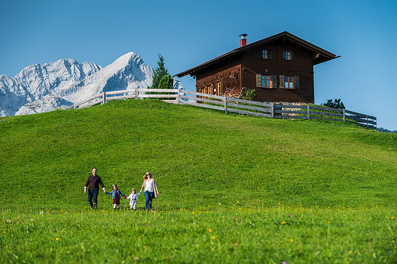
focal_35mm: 98
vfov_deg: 13.9
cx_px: 198
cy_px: 132
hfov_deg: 20.8
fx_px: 1080
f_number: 5
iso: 200
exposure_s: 1/400
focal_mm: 98
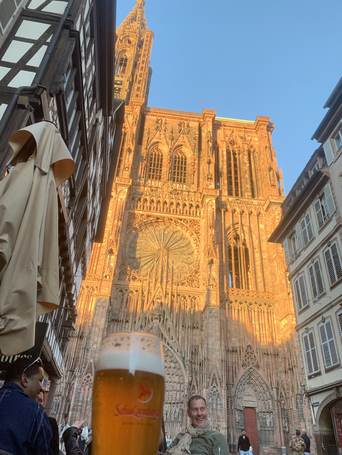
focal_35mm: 26
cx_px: 171
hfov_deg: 53.1
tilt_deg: +34.8
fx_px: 343
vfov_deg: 67.3
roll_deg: -4.4
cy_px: 228
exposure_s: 1/121
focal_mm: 4.25
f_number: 1.8
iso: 40
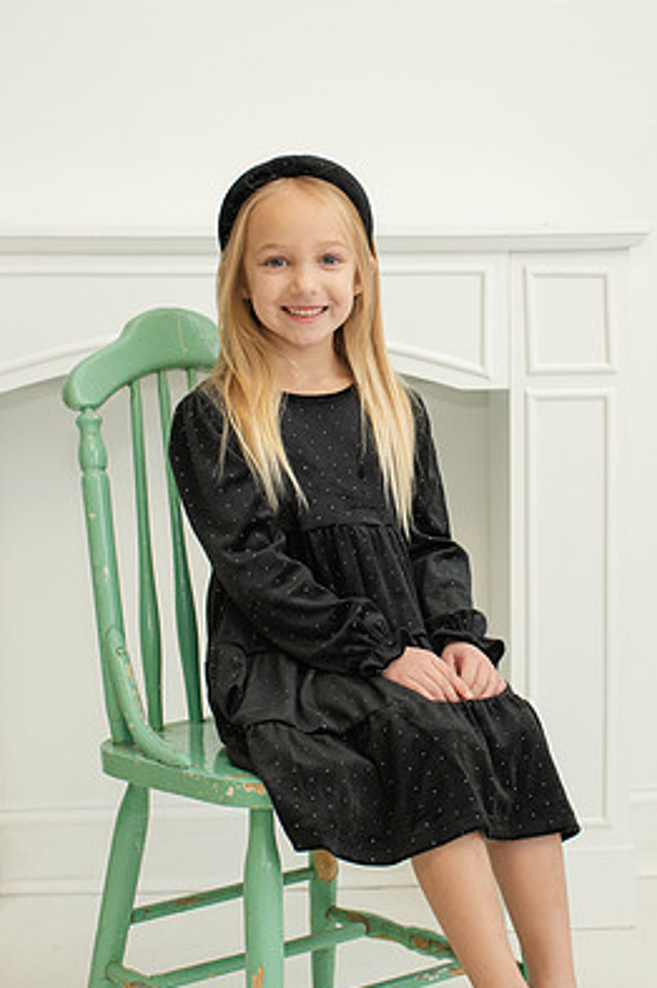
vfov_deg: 30.9
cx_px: 368
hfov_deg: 20.9
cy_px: 421
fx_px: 1782
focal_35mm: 65
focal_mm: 35
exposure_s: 1/200
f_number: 3.5
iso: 250
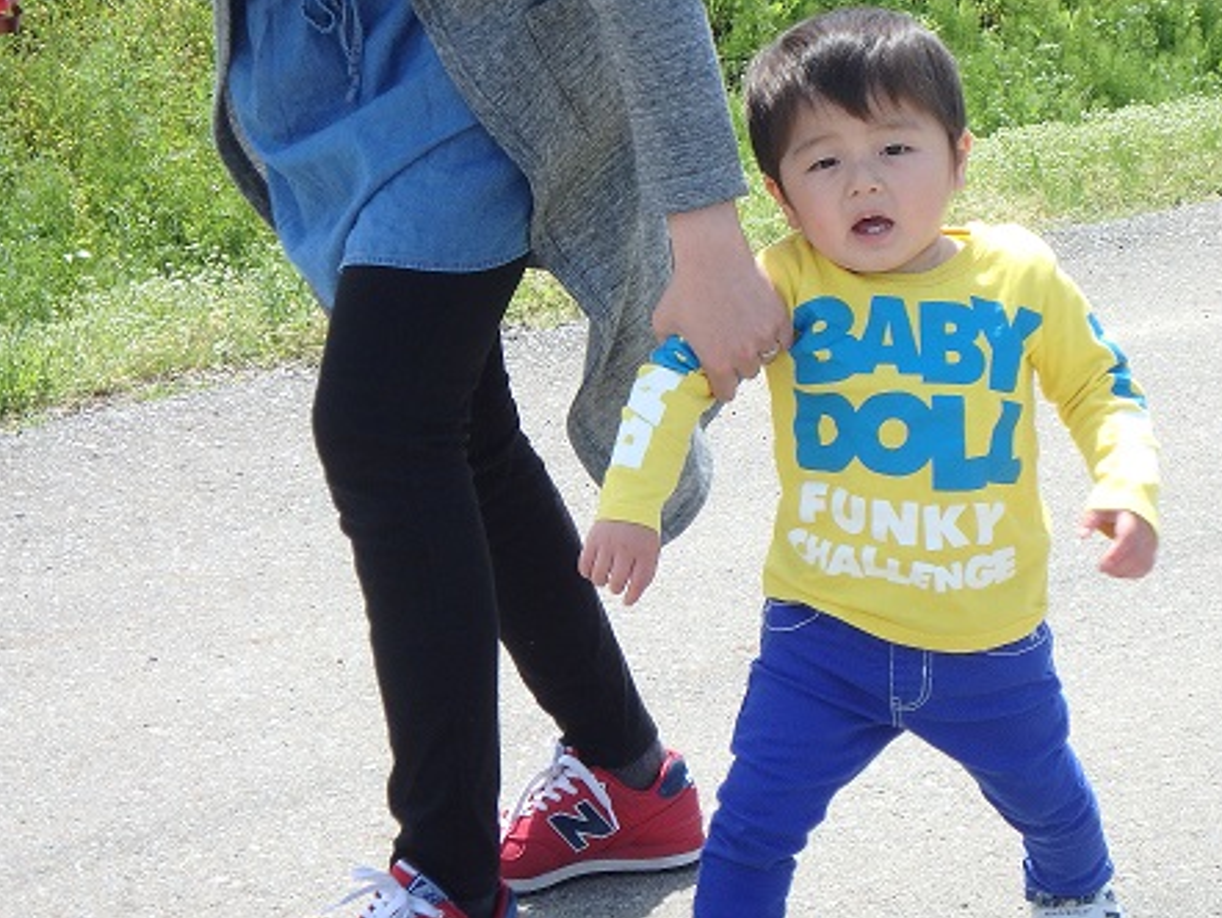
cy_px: 368
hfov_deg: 19.8
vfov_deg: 14.9
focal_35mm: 99
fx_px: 3497
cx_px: 777
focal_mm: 13.6
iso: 125
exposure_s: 1/320
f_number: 5.1
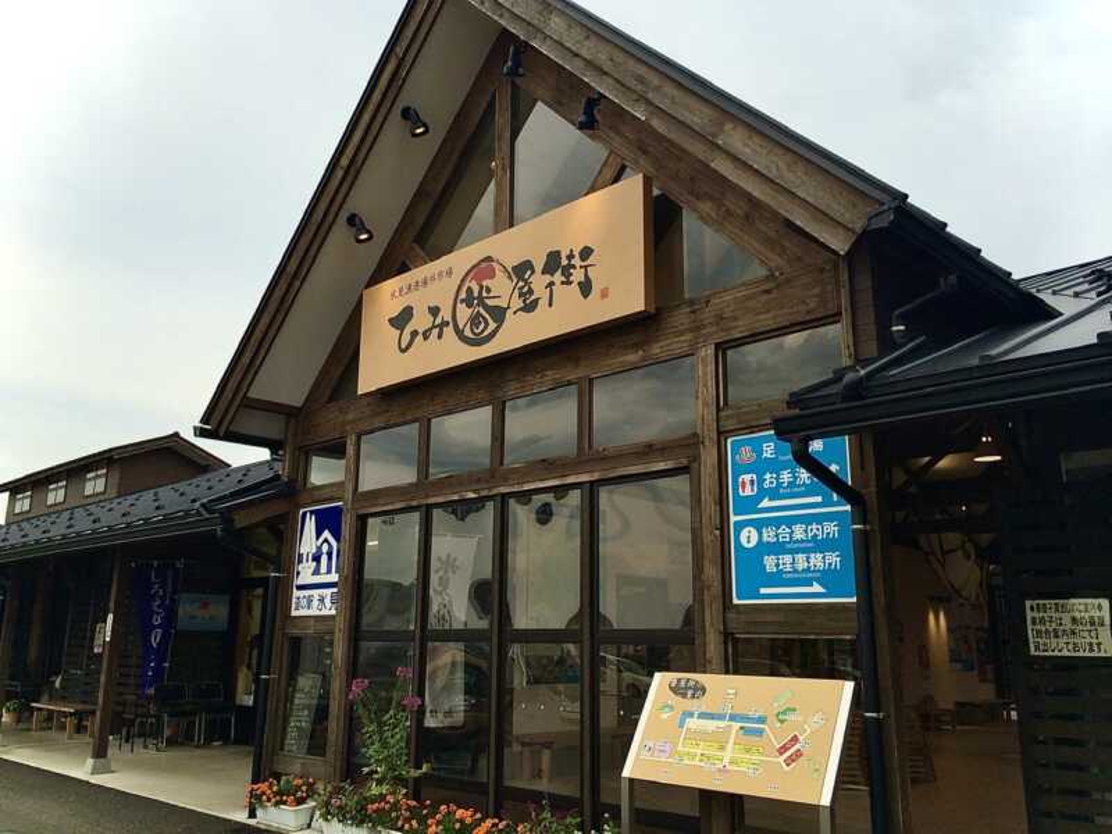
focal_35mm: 30
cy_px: 417
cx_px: 556
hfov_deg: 60.0
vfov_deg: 46.8
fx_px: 964
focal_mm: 4.12
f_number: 2.2
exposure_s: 1/595
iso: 32
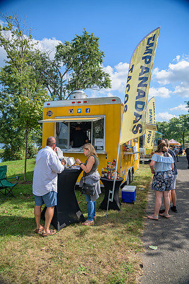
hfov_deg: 53.1
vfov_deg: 73.7
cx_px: 94
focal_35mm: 24
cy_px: 142
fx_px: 189
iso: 64
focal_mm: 24
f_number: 4
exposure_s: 1/250
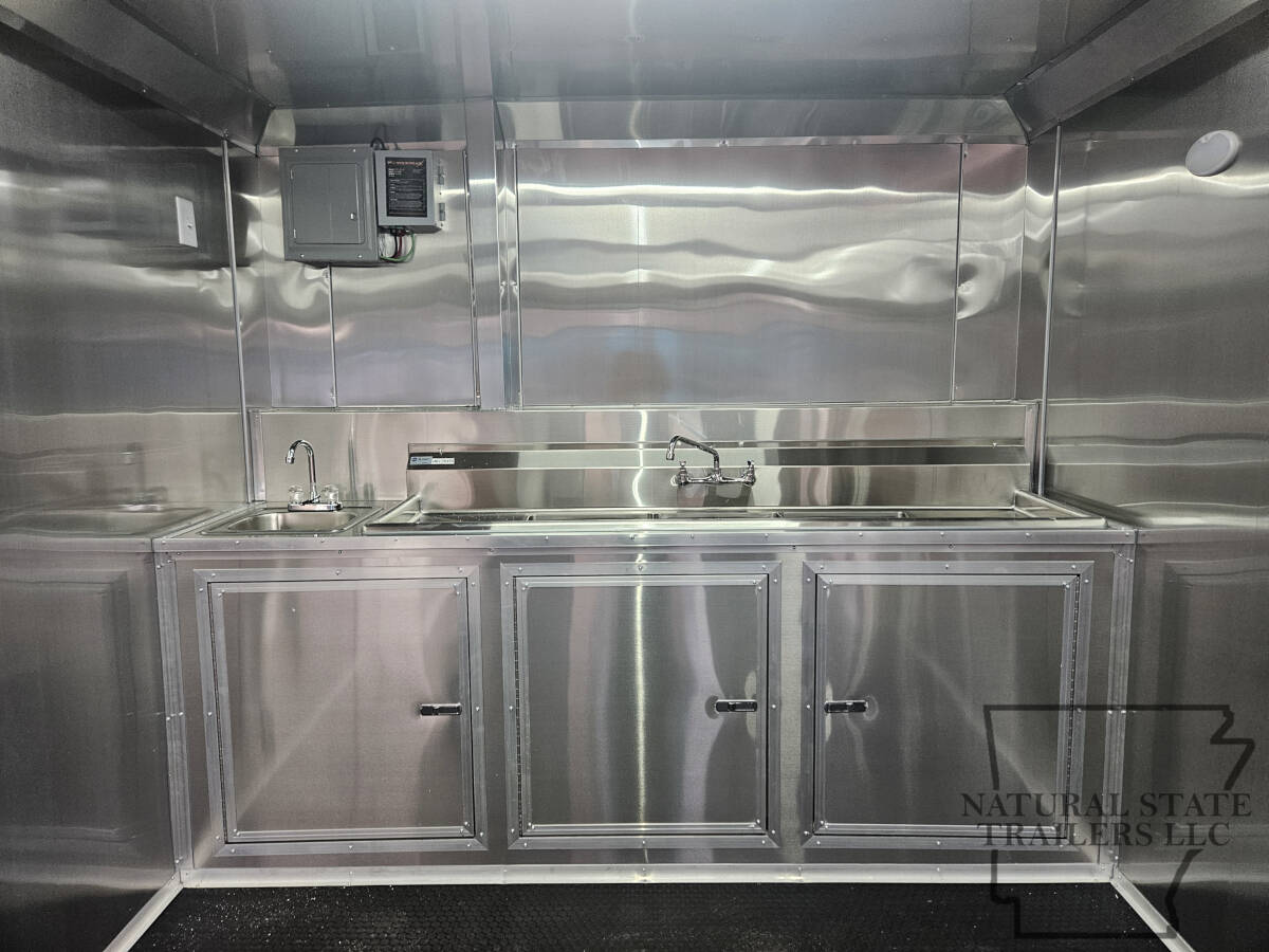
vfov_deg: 58.9
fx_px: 843
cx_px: 634
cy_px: 476
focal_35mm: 23
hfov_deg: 73.9
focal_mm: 5.4
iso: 320
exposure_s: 1/72.1
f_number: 1.8
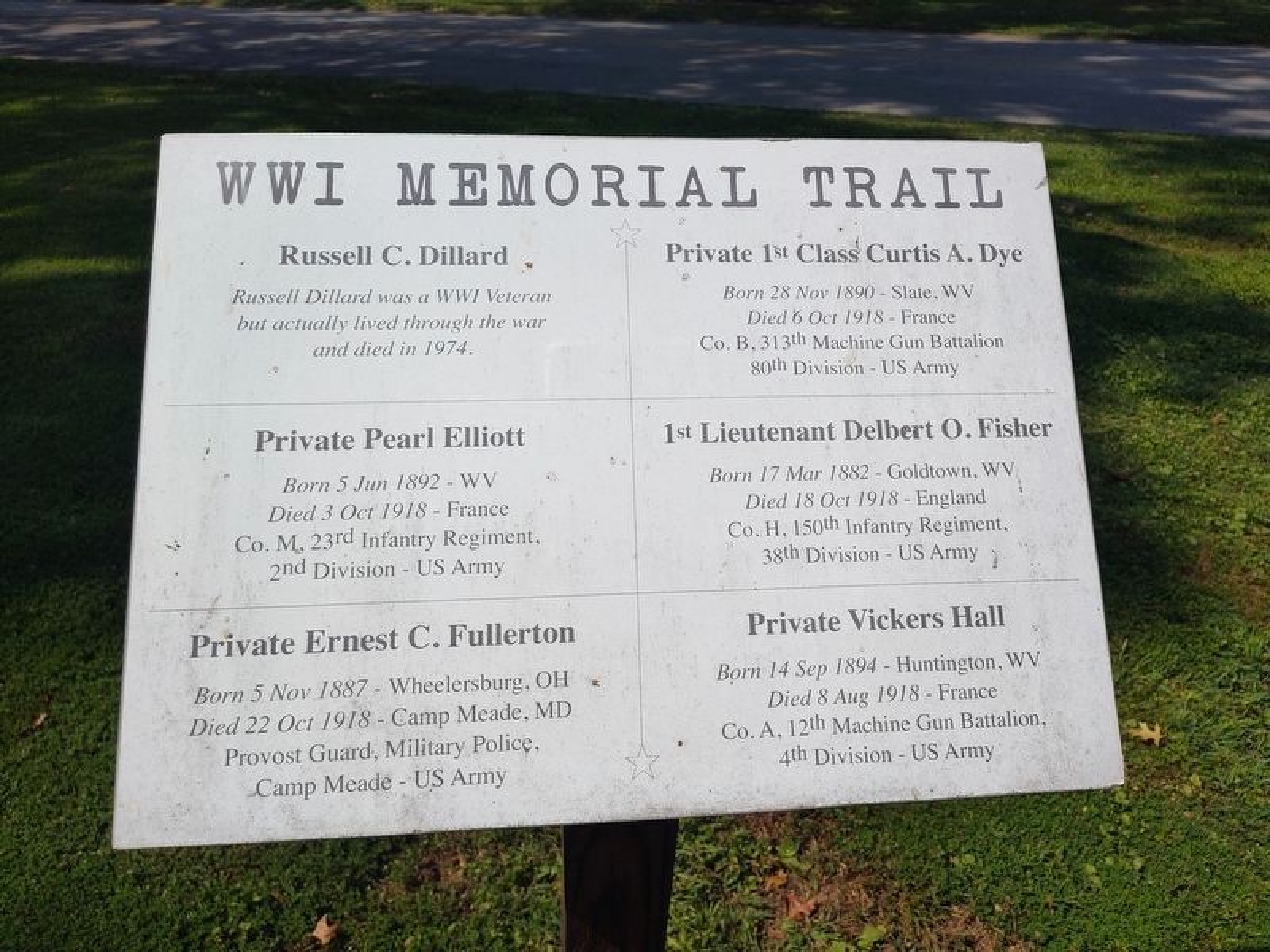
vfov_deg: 58.9
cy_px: 476
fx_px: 844
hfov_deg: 73.9
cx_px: 635
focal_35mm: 23
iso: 100
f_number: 1.8
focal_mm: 5.56
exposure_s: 1/2455
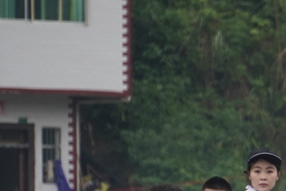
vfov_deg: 1.5
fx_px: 7415
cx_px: 366
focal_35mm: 933
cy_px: 232
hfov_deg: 2.2
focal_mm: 210
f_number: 6.3
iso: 500
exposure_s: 1/400
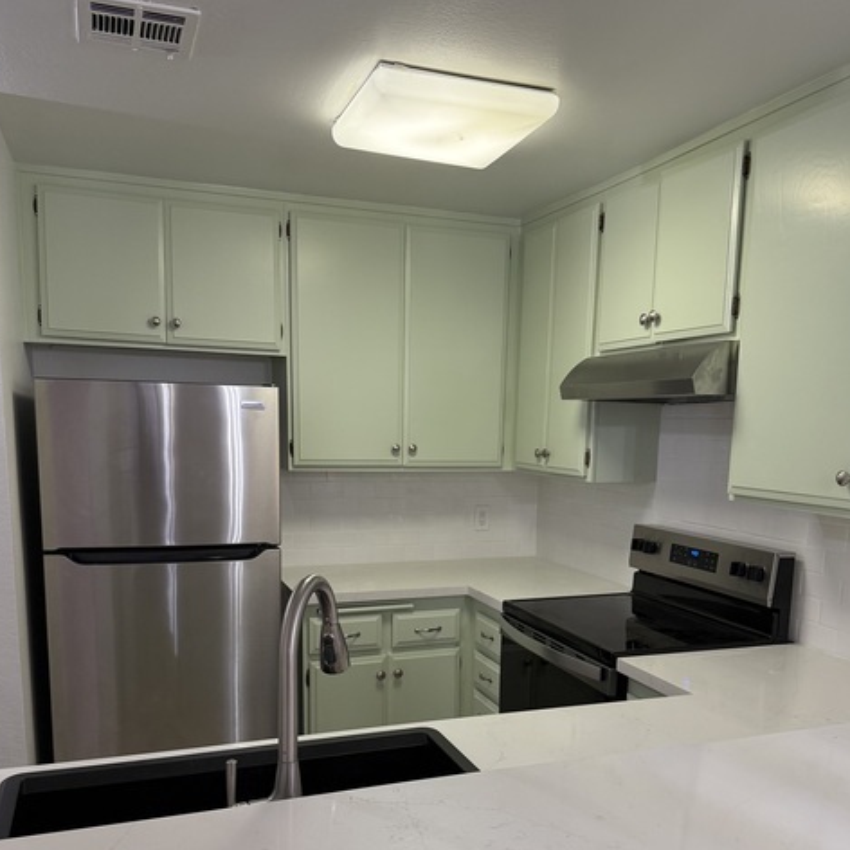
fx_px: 833
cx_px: 423
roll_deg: -1.2
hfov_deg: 54.0
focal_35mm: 30
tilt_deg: -8.9
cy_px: 557
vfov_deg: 53.1
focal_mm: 6.76
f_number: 1.78
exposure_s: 1/60
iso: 200
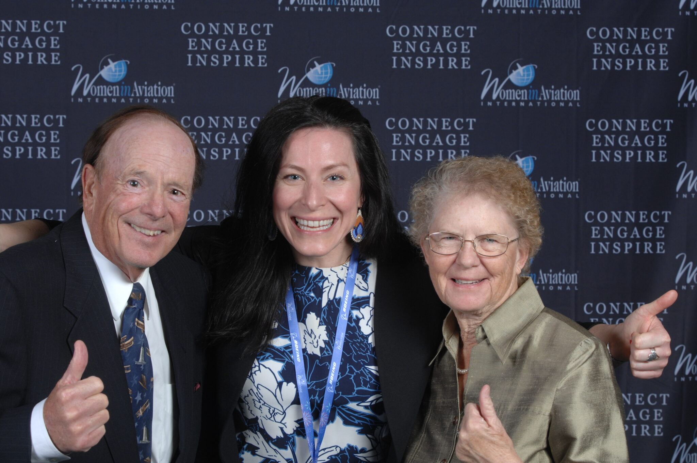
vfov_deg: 13.0
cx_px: 348
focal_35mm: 105
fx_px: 2030
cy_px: 232
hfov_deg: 19.5
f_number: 8
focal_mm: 70
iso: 200
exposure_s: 1/80
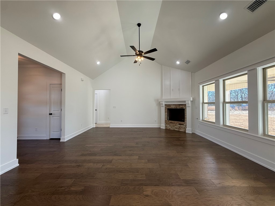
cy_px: 103
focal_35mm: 14
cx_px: 138
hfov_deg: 102.1
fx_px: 111
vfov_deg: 85.7
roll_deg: +0.0
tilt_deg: +0.7
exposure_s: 1/120
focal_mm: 2.22
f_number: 2.2
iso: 80
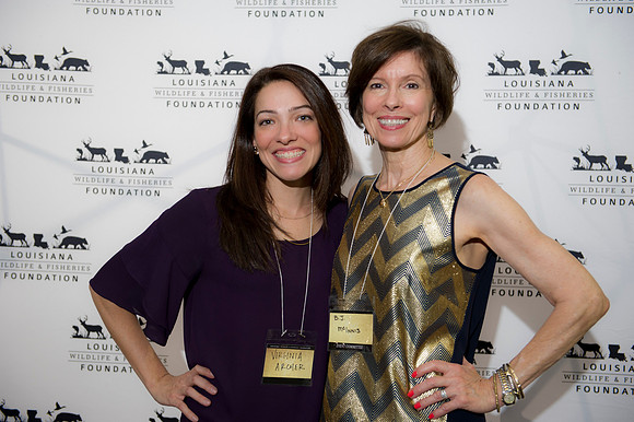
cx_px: 317
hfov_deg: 38.2
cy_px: 211
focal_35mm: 52
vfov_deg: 26.0
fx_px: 915
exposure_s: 1/125
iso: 800
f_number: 3.5
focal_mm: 52
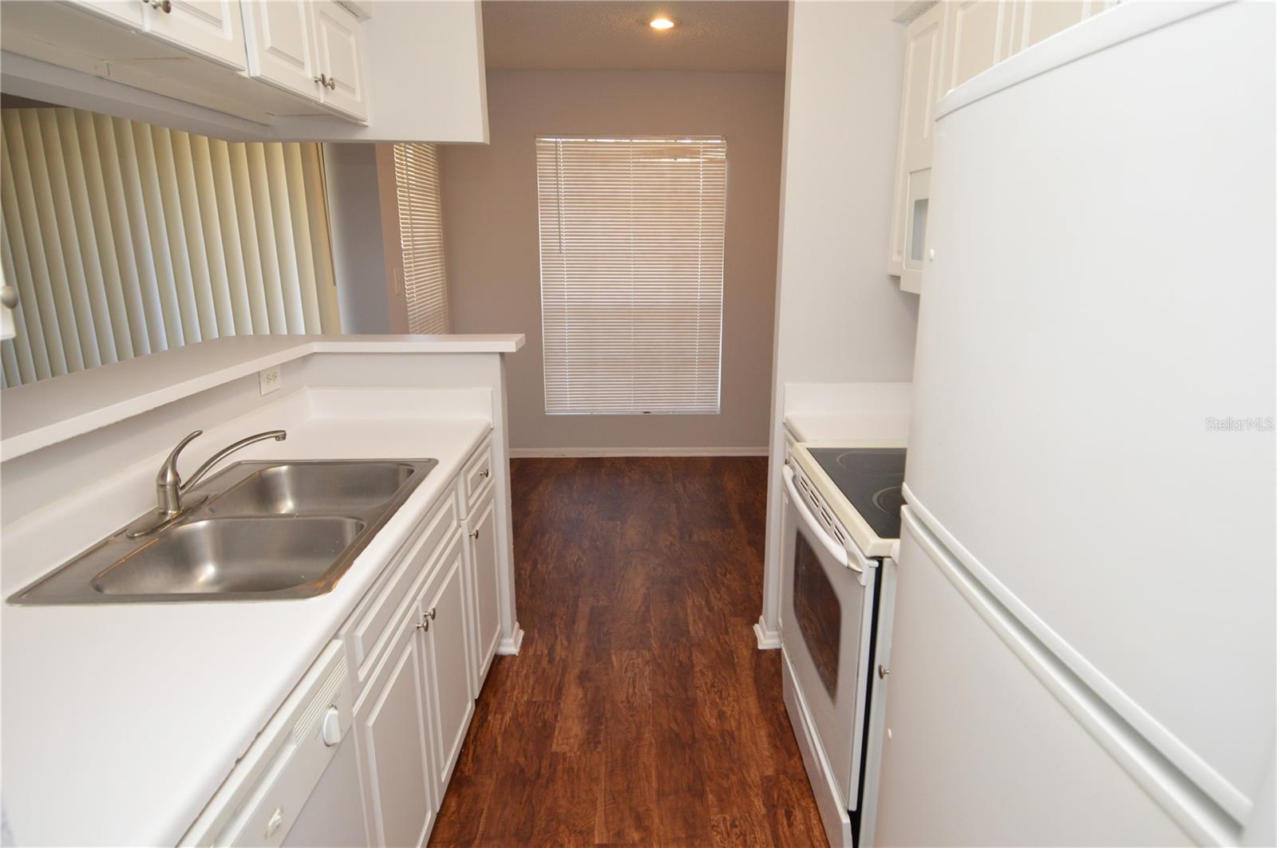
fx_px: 638
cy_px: 424
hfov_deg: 90.1
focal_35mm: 18
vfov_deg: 67.3
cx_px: 638
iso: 400
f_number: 4
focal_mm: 12
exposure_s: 1/60
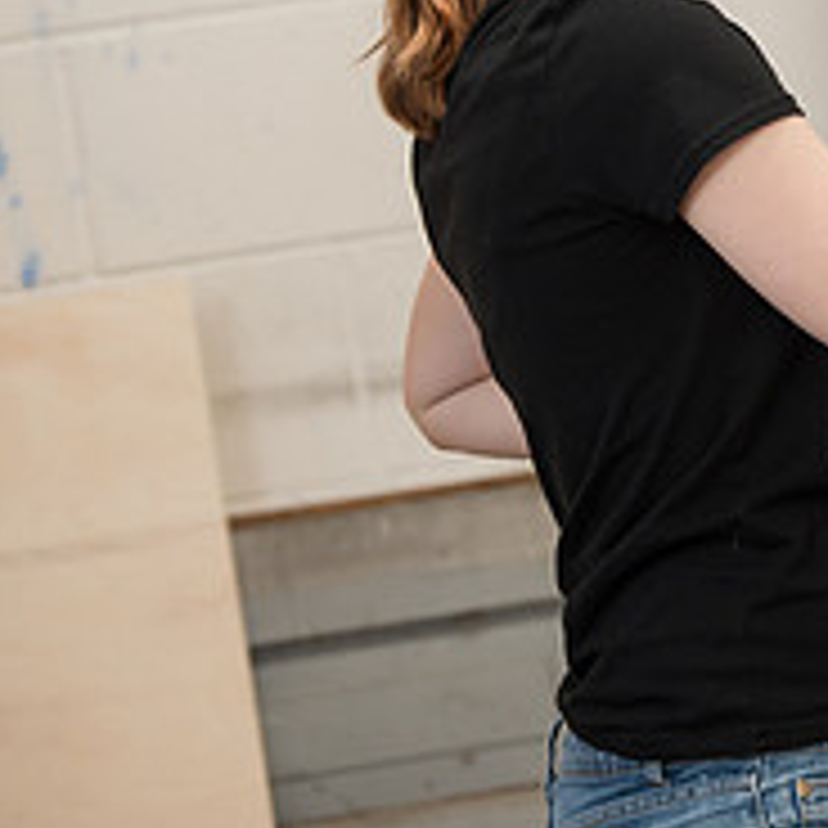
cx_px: 1220
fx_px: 8416
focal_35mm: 311
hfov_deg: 5.6
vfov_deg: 5.6
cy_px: 16
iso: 640
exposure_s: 1/200
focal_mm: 116
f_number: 3.2
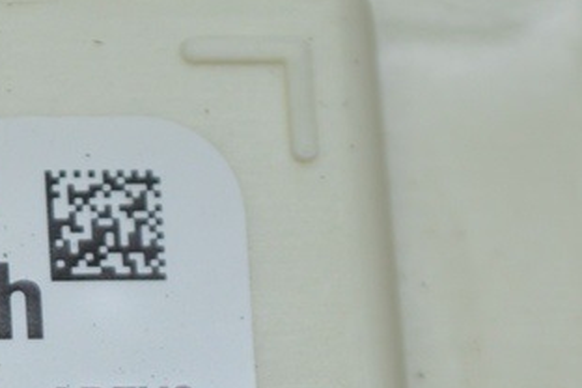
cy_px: 357
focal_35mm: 271
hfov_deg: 7.5
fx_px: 4375
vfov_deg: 5.1
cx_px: -207
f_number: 5.6
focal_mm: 55
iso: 400
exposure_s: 1/50
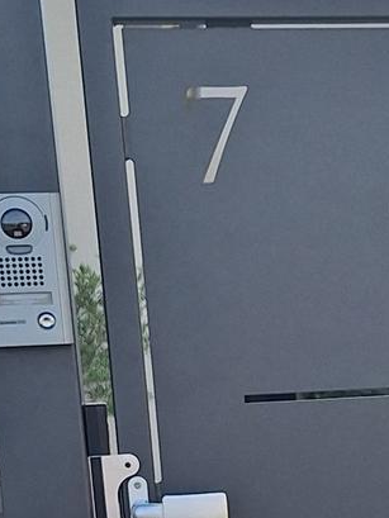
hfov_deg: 13.0
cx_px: 574
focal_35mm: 108
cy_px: 547
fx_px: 1617
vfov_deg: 17.7
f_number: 1.8
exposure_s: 1/1014
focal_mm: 5.54
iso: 40
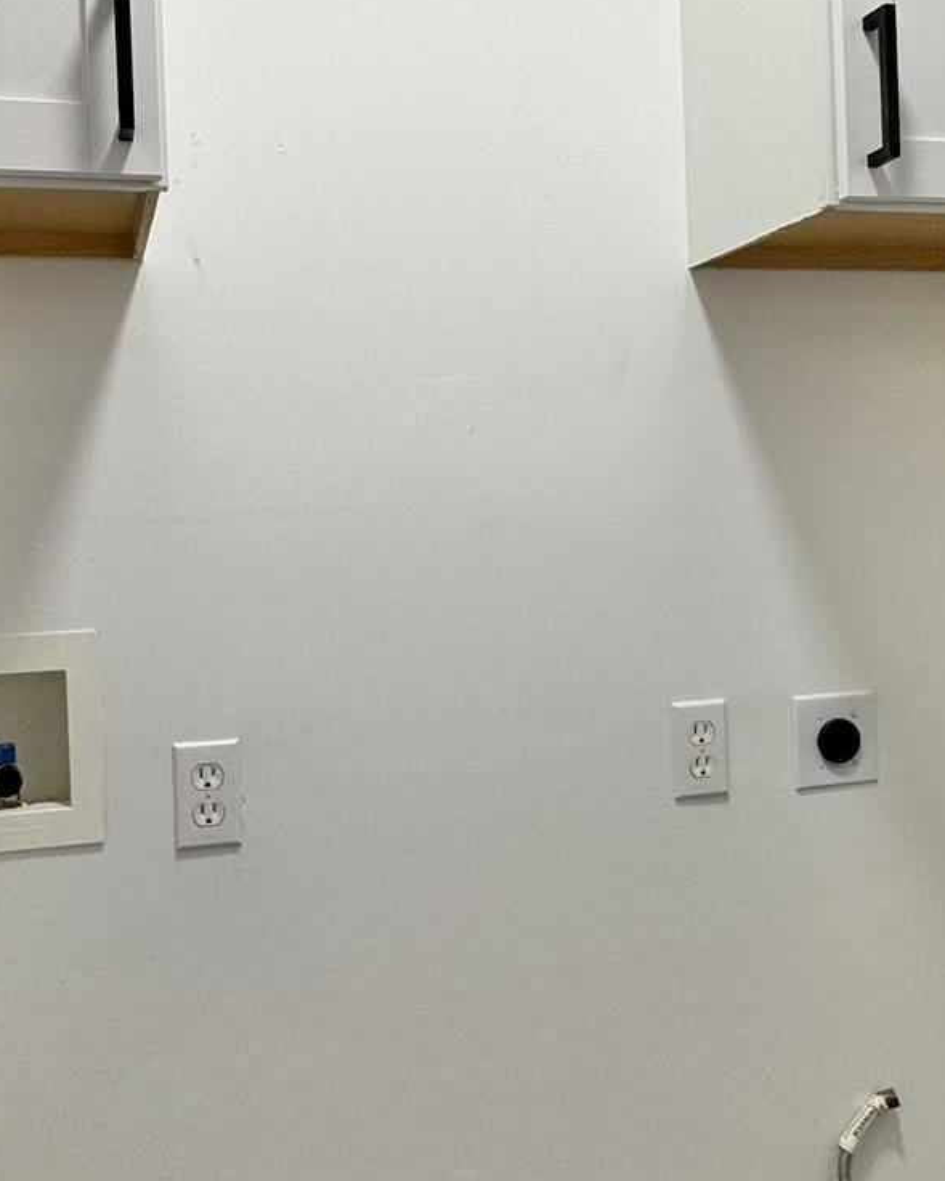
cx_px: 428
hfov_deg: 39.1
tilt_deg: -0.2
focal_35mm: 38
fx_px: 1328
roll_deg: +1.9
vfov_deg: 47.9
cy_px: 554
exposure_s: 1/120
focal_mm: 2.22
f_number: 2.2
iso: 100
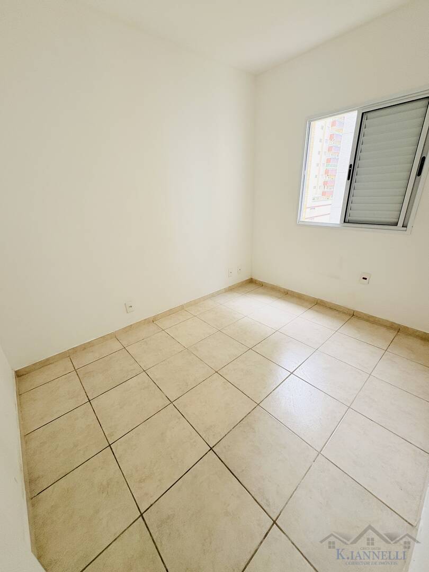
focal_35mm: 14
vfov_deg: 102.1
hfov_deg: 85.7
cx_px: 214
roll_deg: +2.1
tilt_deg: -21.3
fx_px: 231
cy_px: 286
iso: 64
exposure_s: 1/134
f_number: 2.2
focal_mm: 2.22
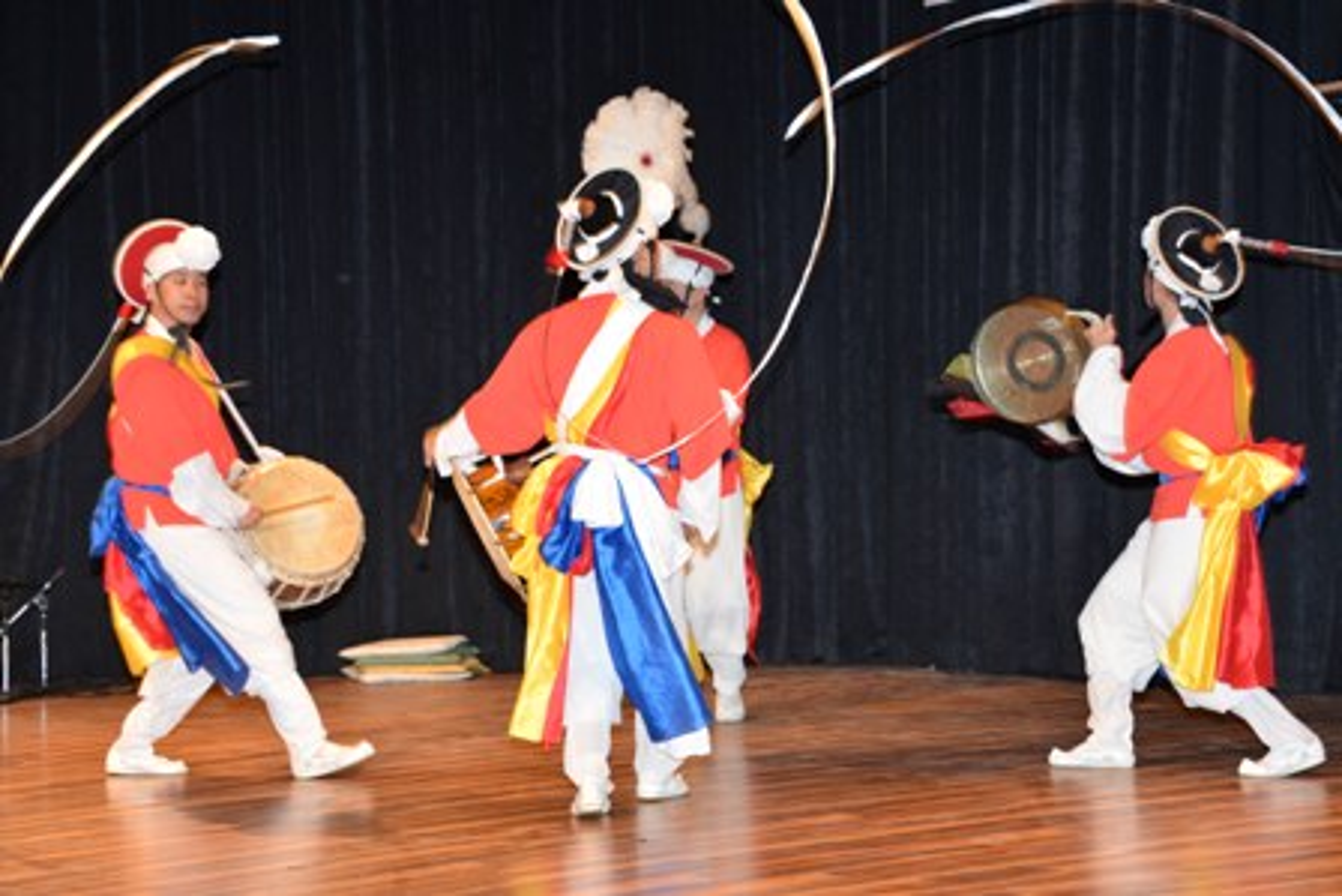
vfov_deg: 16.1
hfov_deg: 23.9
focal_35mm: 85
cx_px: 671
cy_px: 448
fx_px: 3169
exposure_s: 1/80
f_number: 9
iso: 2000
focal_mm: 85
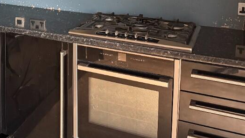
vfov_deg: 21.9
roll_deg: +0.7
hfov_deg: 39.2
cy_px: -23
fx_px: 331
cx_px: 54
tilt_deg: -7.9
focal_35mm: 51
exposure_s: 1/40
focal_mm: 6.76
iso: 1000
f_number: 1.78
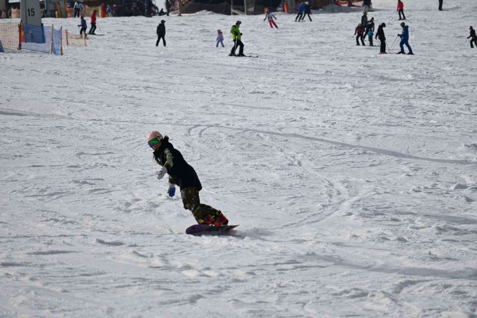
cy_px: 159
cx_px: 238
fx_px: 4968
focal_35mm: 375
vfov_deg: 3.7
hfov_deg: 5.5
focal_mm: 250
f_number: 7.1
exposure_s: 1/800
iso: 100
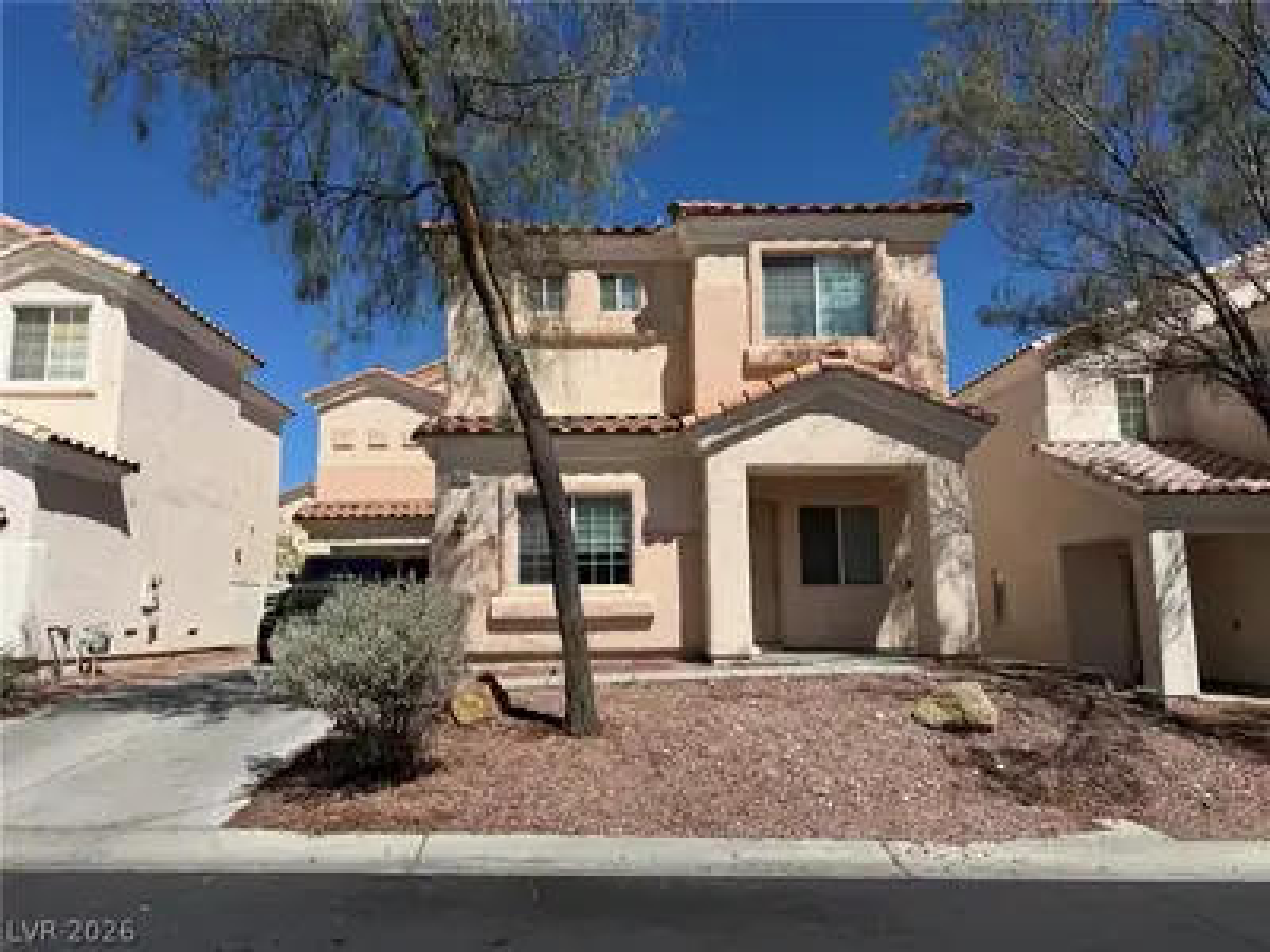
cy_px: 476
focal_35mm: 24
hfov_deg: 71.6
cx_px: 635
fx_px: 881
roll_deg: +1.2
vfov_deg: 56.8
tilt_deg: +8.2
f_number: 1.78
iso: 80
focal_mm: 6.76
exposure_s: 1/8130
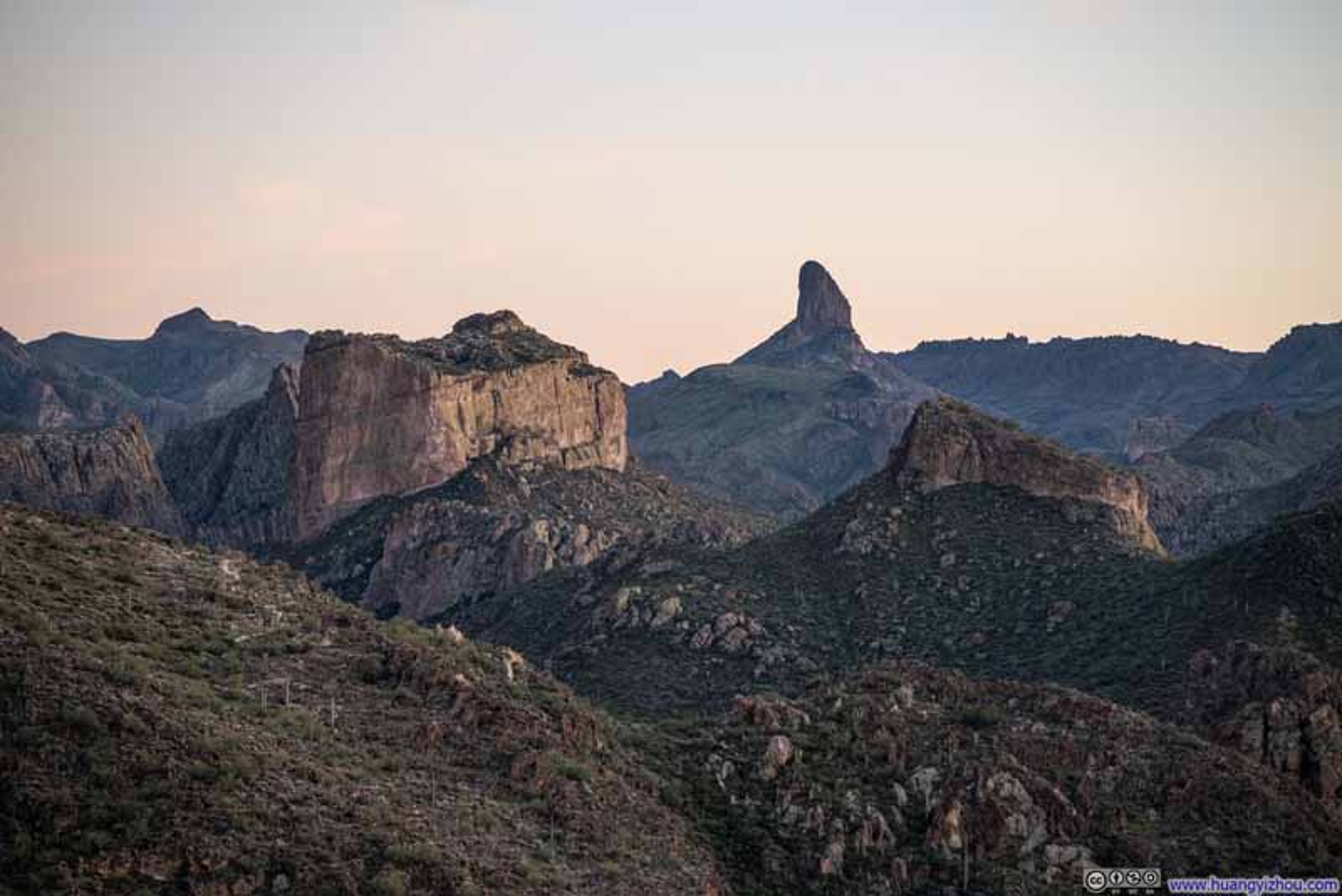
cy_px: 448
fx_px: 3692
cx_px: 671
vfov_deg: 13.8
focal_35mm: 99
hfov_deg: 20.6
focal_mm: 99
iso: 360
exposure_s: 1/100
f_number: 4
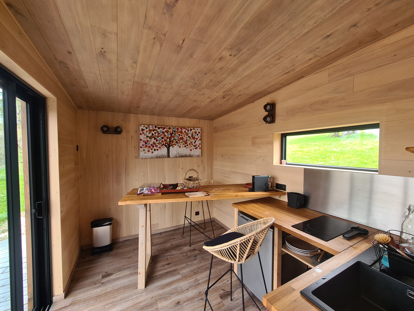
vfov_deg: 89.9
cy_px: 156
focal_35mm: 13
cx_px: 207
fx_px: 155
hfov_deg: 106.2
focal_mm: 2.2
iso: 64
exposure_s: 1/50
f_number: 2.2
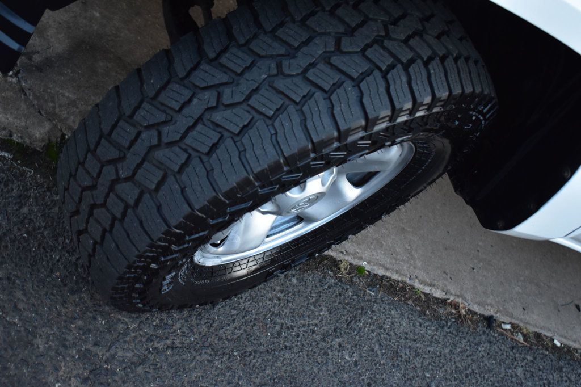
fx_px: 823
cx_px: 290
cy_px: 194
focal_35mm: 51
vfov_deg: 26.5
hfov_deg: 38.9
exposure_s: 1/5
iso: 1600
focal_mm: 34
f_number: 4.5
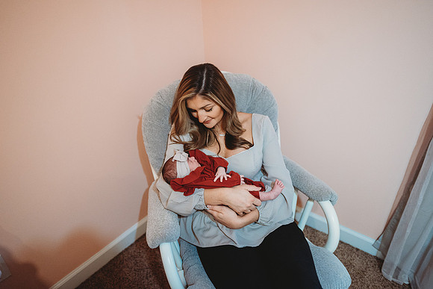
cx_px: 216
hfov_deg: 73.7
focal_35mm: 24
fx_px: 289
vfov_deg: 53.2
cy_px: 144
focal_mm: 24
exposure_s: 1/160
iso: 1600
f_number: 1.8
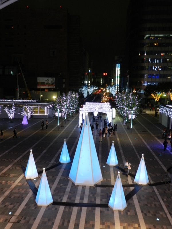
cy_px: 114
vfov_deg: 56.8
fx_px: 212
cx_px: 86
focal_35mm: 32
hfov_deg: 44.2
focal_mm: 5.6
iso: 400
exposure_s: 1/15
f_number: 3.7
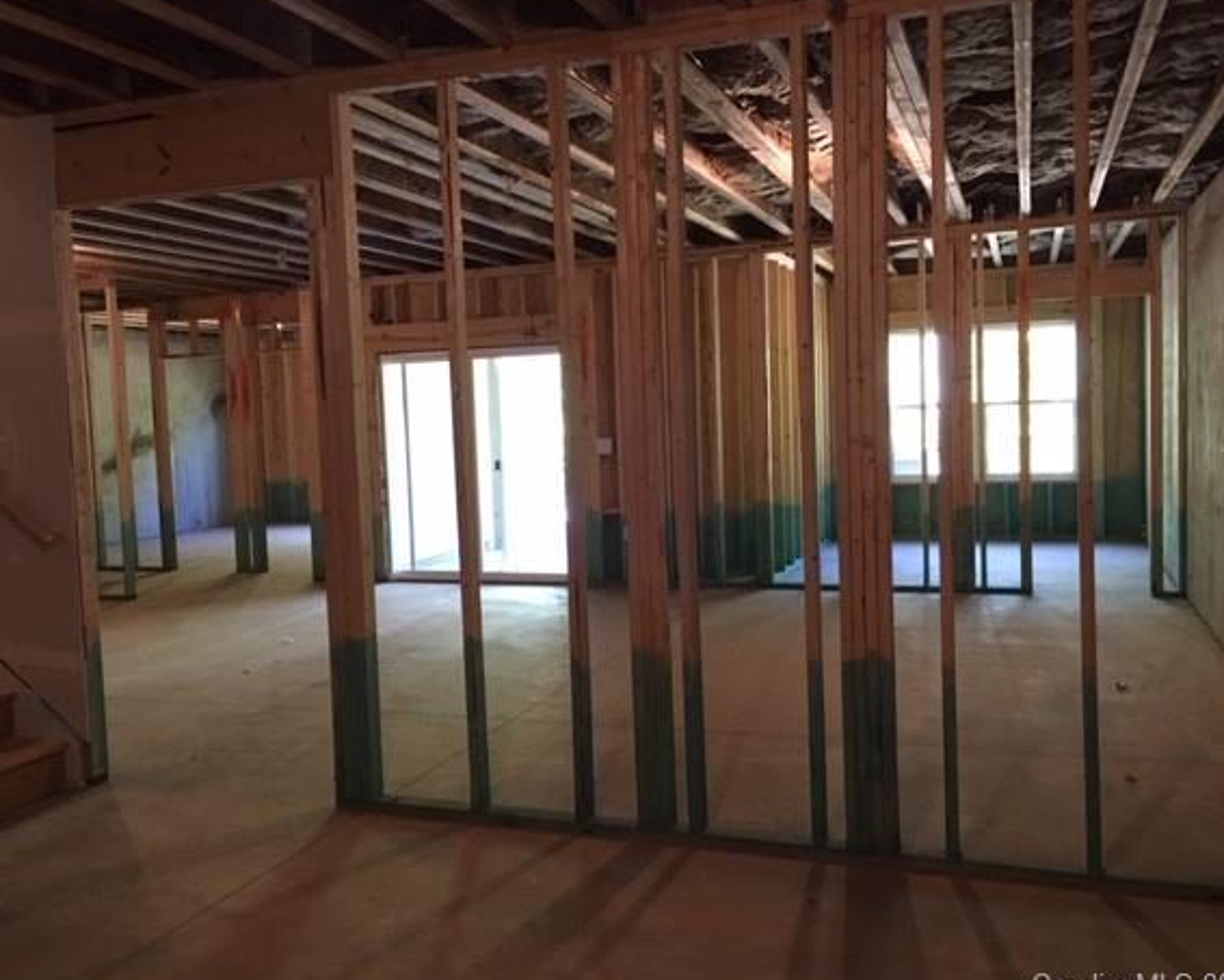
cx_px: 588
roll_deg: +2.5
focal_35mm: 32
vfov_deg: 45.8
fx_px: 1159
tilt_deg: -3.7
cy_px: 487
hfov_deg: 55.6
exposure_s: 1/24
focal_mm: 4.15
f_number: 2.2
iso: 200
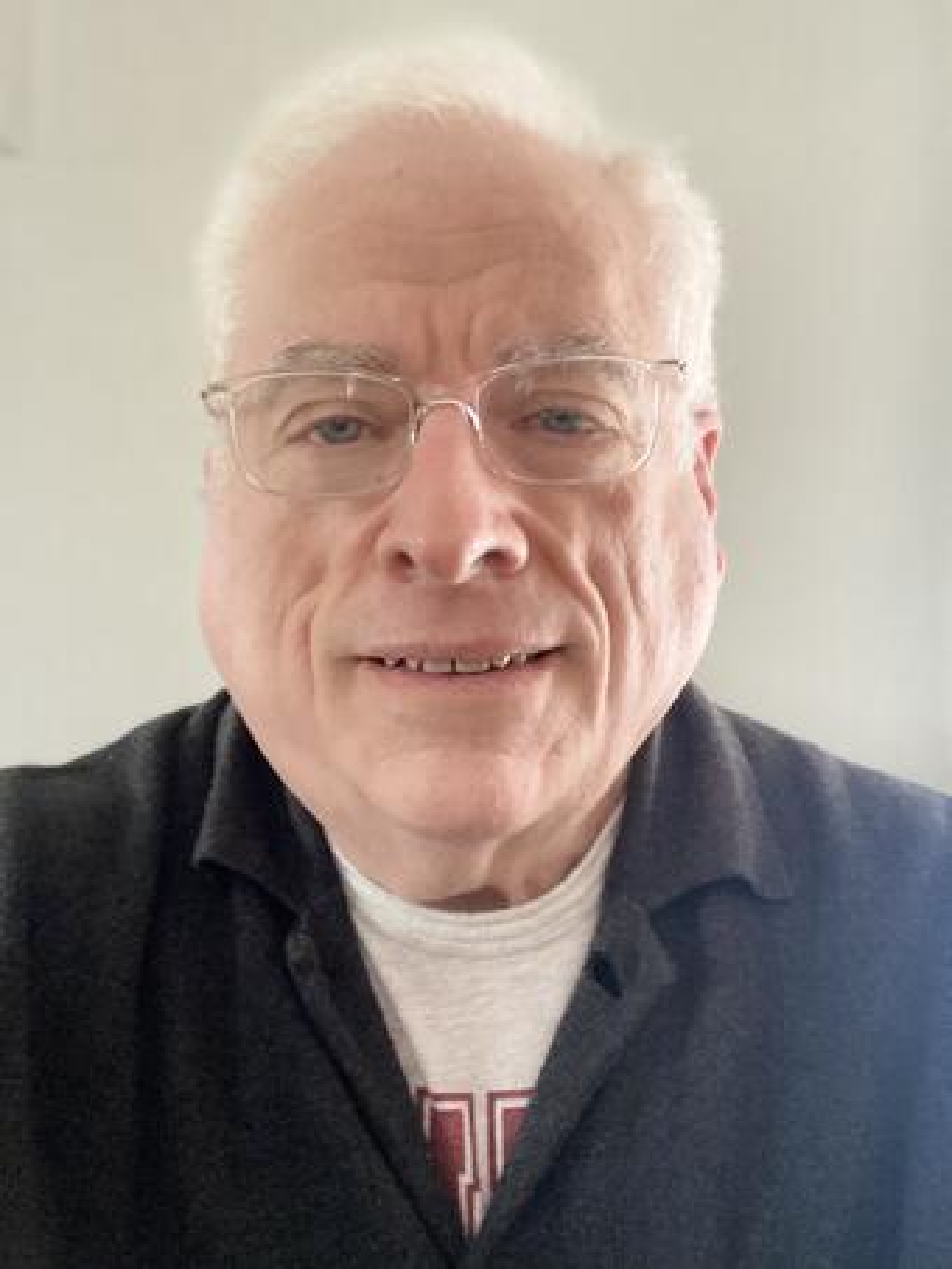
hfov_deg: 44.2
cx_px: 476
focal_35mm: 32
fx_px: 1173
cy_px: 634
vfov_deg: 56.8
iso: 320
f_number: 2.2
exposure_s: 1/30
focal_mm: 2.87
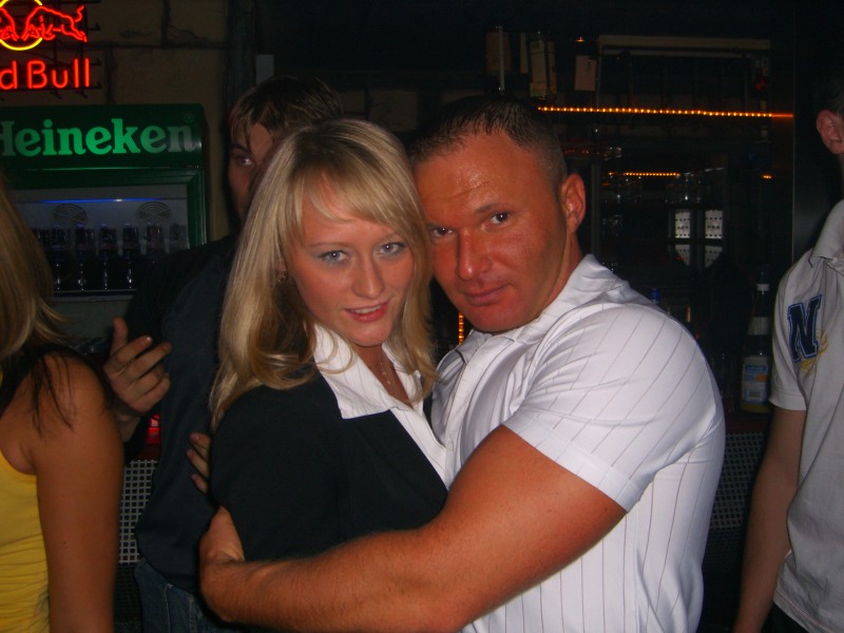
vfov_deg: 37.7
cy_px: 316
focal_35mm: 38
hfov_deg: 49.0
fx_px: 927
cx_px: 422
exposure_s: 1/60
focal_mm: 7.9
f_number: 2.8
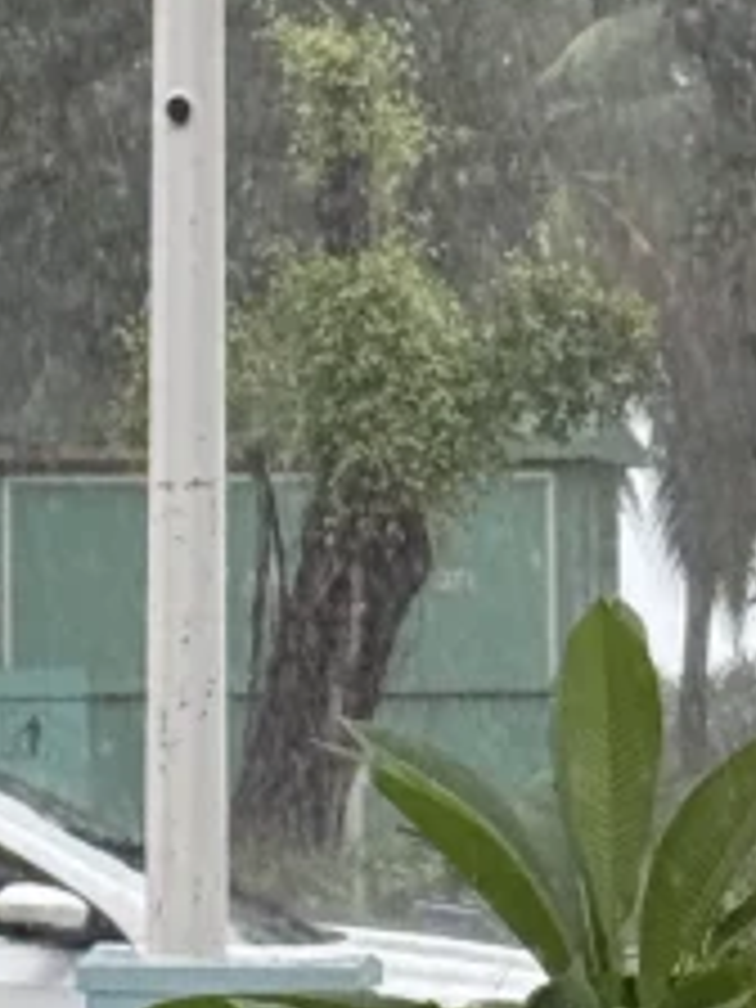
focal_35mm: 308
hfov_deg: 4.8
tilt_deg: +5.0
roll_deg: +0.6
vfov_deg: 6.4
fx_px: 8969
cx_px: -63
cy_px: -207
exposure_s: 1/231
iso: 100
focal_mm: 6.76
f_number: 1.78
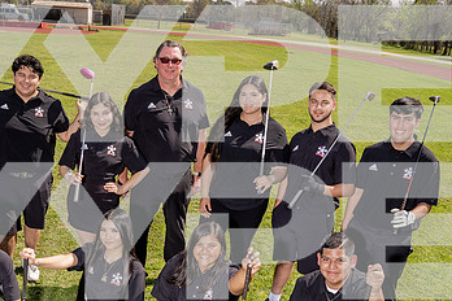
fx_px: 502
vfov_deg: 32.7
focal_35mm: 40
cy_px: 232
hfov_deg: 47.9
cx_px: 161
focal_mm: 24
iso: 100
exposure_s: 1/250
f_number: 7.1
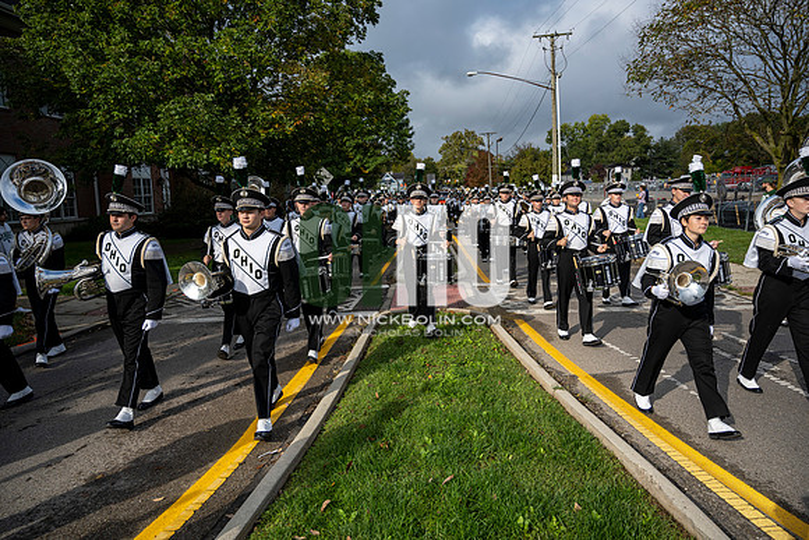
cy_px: 270
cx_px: 404
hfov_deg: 70.4
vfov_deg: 50.4
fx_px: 573
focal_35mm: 26
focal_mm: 25.5
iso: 125
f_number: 4
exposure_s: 1/1600
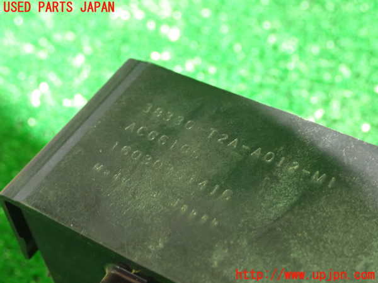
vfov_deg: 21.9
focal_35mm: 67
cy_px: 142
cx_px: 189
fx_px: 732
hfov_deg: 29.0
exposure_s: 1/15
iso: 1250
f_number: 3.8
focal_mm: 11.88
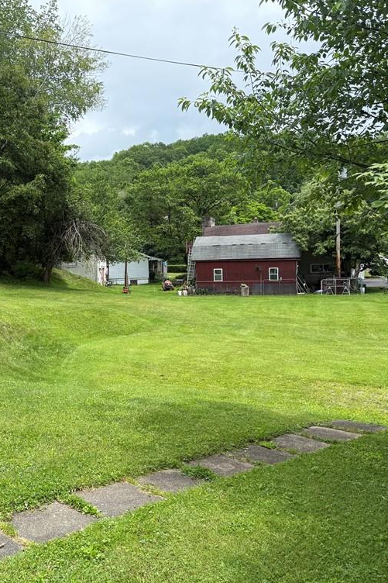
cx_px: 47
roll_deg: +0.9
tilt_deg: -1.6
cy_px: 287
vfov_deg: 55.8
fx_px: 550
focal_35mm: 34
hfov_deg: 36.7
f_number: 1.78
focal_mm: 6.76
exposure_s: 1/2611
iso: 100
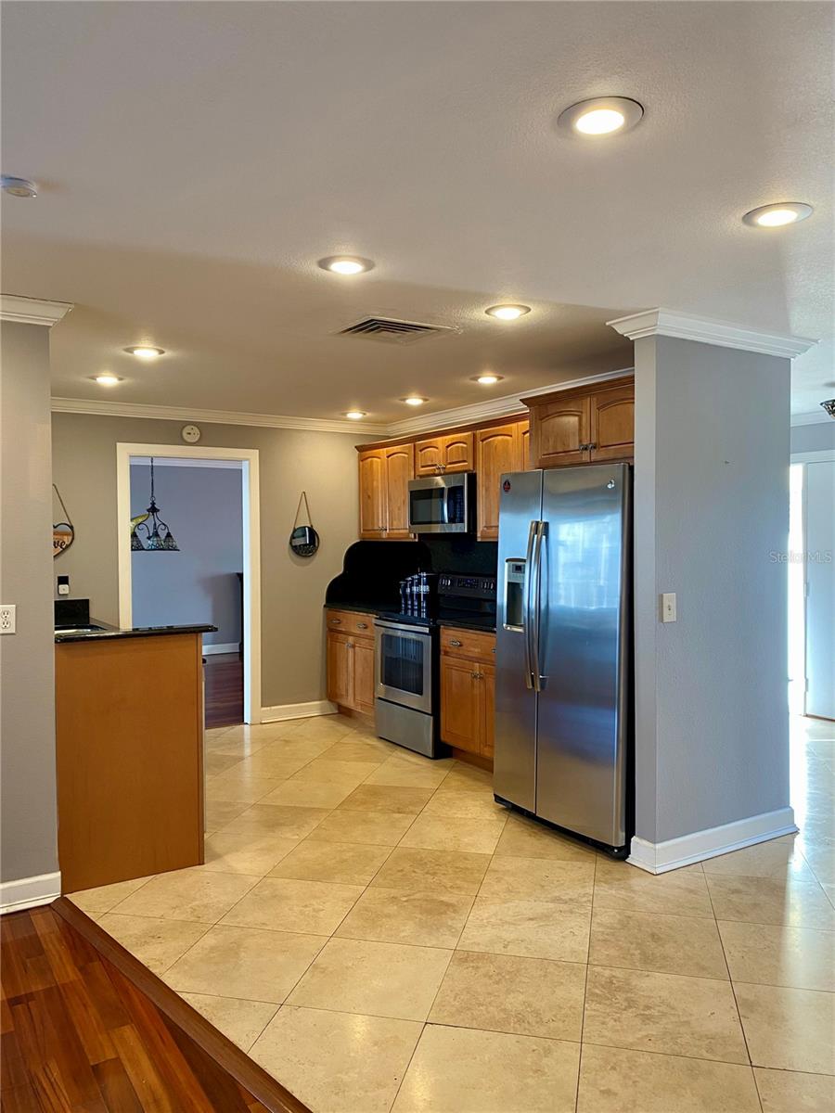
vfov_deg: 67.3
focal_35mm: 26
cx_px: 418
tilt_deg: +0.5
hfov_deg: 53.1
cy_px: 556
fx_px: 836
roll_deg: +1.1
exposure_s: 1/60
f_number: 1.8
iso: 100
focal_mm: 4.25
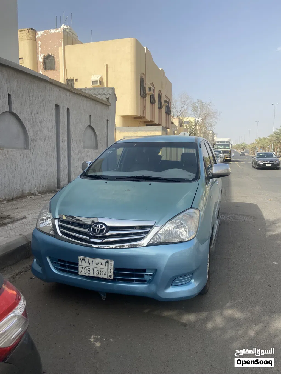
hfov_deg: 53.1
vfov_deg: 67.3
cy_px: 187
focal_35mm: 26
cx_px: 140
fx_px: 281
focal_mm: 4.25
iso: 32
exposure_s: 1/2183
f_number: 1.8
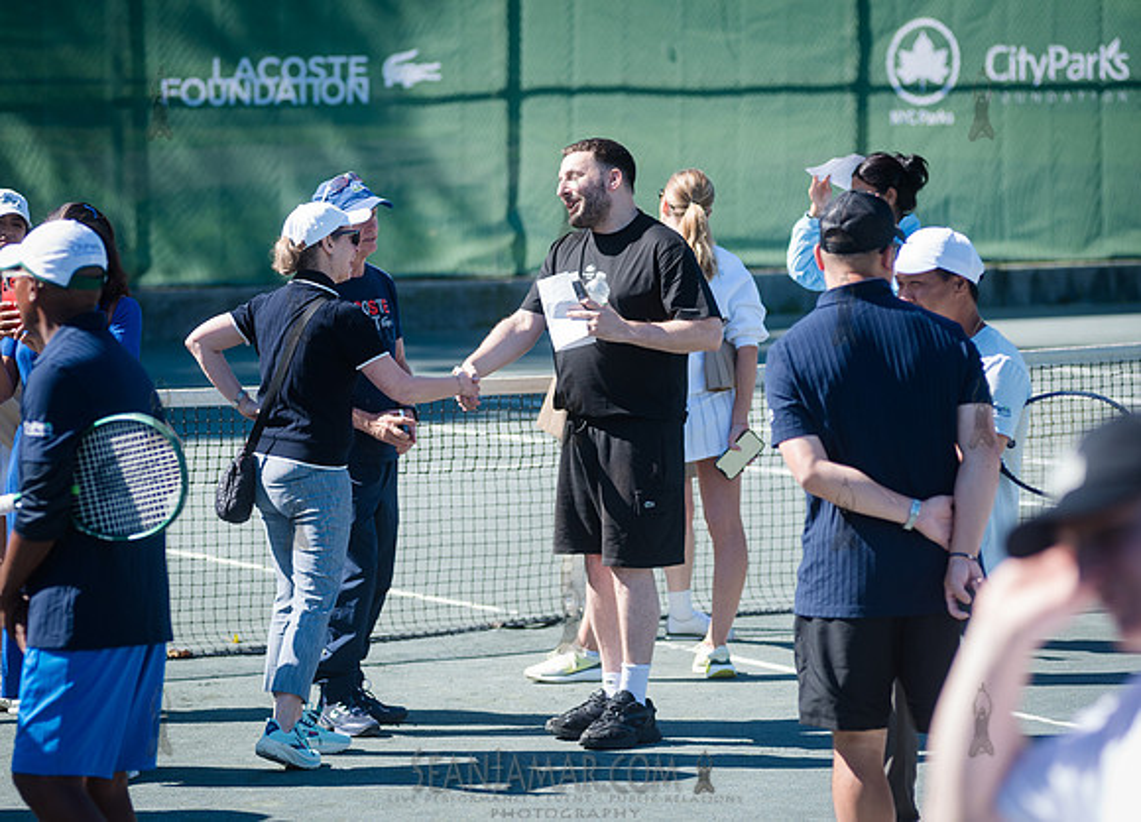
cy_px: 369
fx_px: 5022
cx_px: 468
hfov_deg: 13.0
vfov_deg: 9.4
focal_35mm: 155
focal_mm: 125
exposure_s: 1/1250
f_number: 4
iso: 250
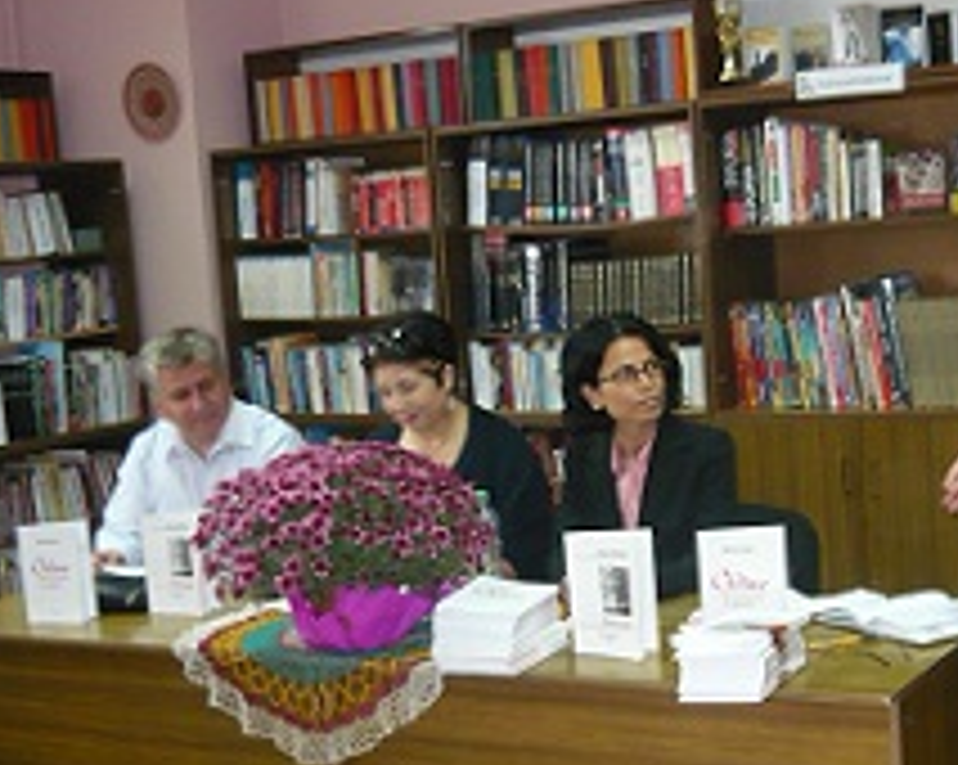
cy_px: 490
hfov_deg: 33.0
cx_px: 704
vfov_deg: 27.0
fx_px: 1586
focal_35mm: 56
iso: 320
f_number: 2.8
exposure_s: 1/30
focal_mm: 5.5
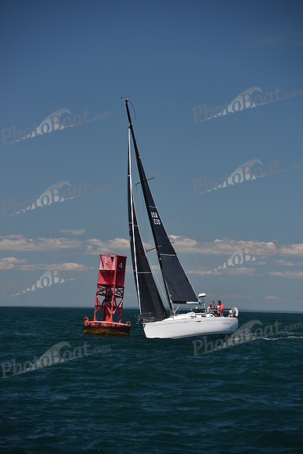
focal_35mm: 175
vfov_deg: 11.7
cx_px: 152
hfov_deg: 7.9
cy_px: 227
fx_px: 2208
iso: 250
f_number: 6.3
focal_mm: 175
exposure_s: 1/800
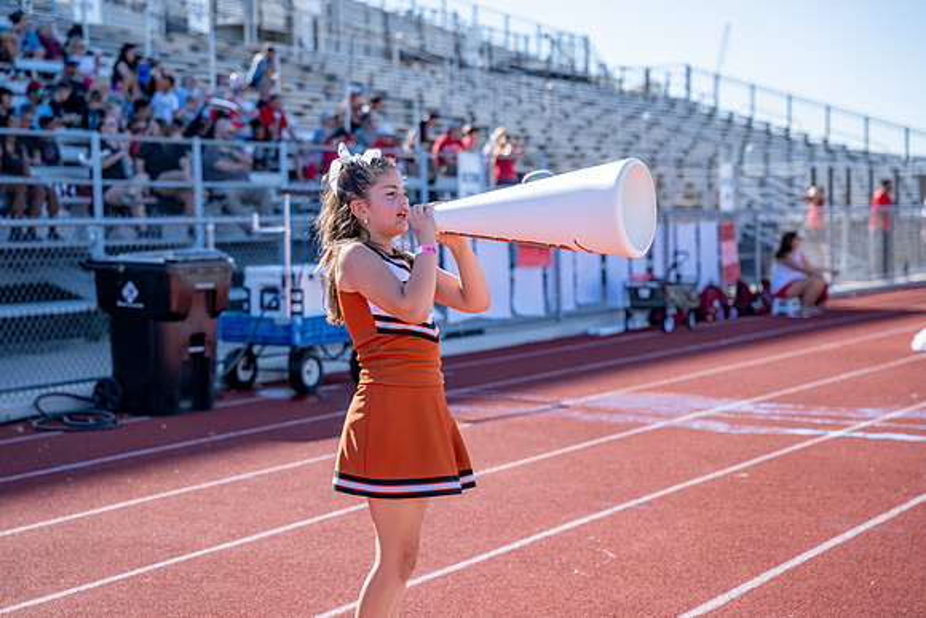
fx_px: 1810
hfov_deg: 28.7
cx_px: 431
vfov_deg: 19.4
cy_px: 312
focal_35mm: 70
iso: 100
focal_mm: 62.7
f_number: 2.8
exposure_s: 1/1250
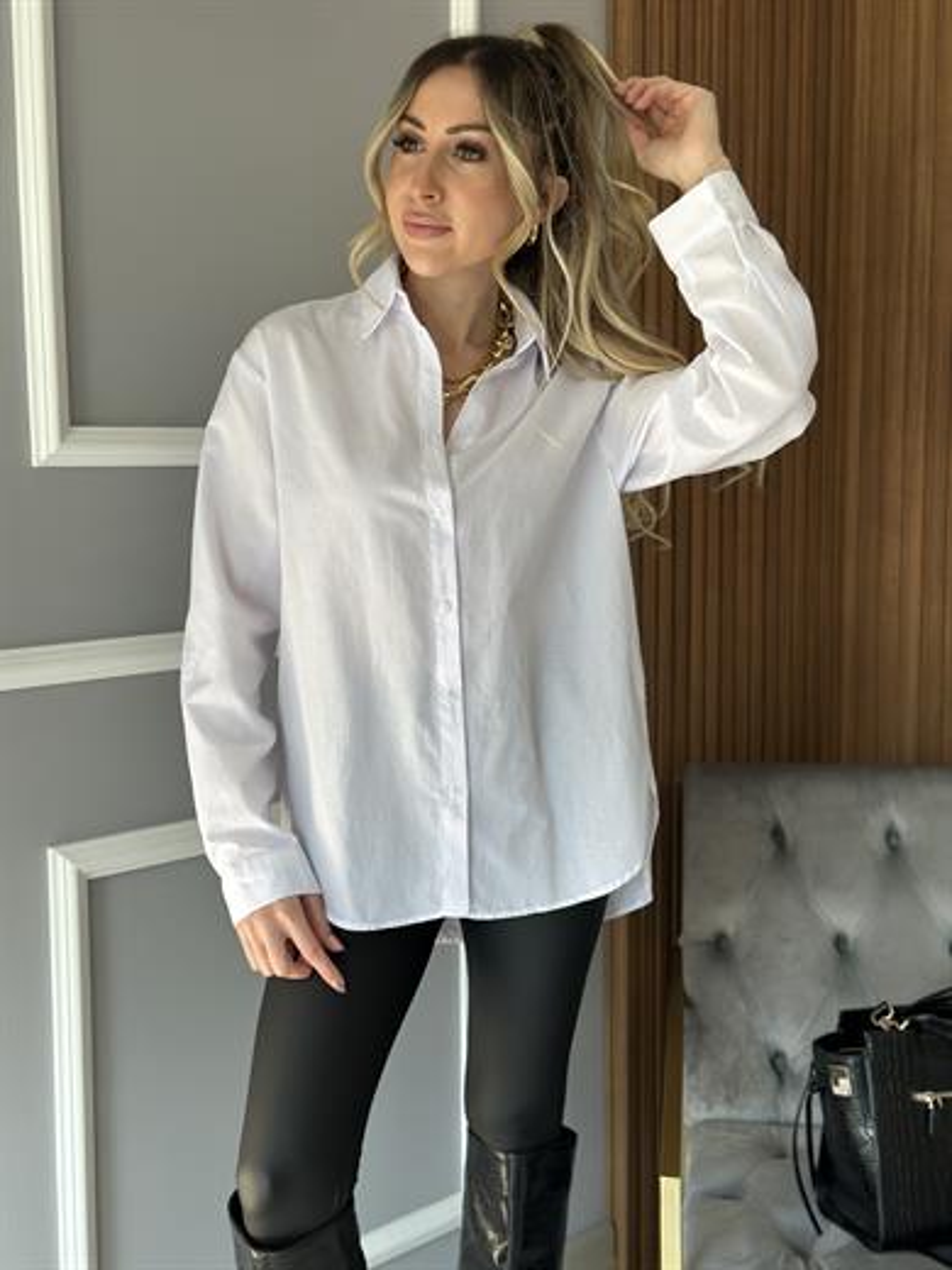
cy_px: 635
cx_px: 476
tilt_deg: -7.3
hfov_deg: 30.3
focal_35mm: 48
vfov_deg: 39.7
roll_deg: +0.2
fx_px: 1760
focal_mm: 6.86
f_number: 1.78
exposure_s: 1/60
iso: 160
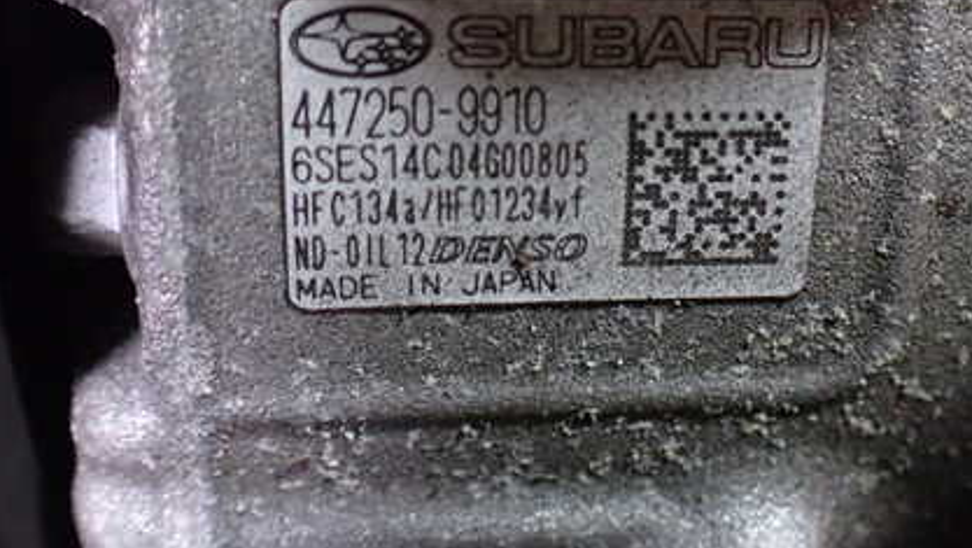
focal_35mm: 47
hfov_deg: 43.6
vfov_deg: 25.2
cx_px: 562
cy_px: 142
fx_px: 1212
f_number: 2.3
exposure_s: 1/30
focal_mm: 5.4
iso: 1000
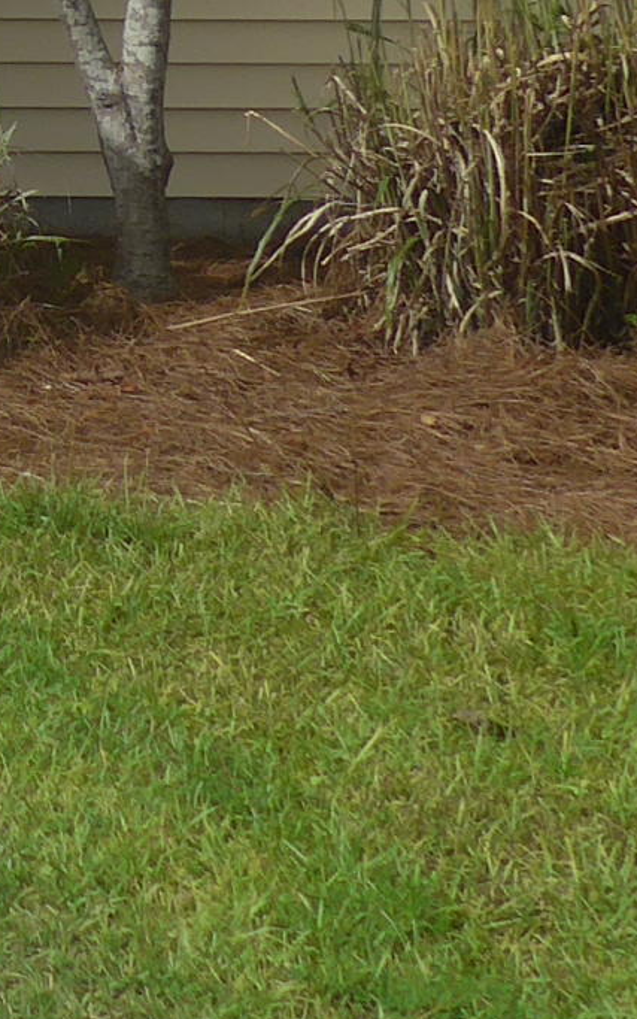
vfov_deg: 14.5
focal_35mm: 135
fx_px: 3749
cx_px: -1196
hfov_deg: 8.4
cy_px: -482
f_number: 2.8
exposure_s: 1/1600
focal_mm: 6
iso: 80
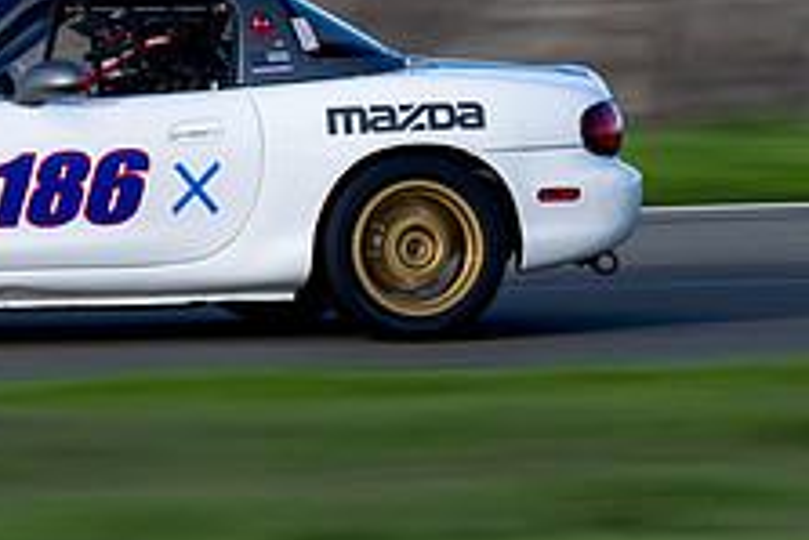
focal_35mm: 1875
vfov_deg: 0.7
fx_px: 42161
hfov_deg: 1.1
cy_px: 38
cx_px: 40
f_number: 9
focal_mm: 720
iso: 90
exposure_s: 1/80
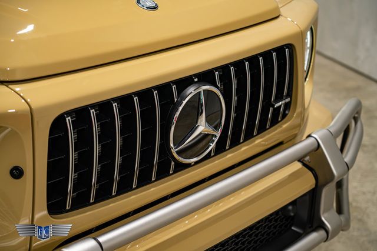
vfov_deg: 18.9
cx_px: 188
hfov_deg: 28.1
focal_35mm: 72
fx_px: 754
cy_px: 126
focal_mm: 72
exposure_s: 1/100
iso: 1600
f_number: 4
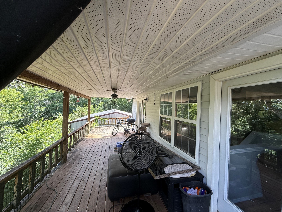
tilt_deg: +0.5
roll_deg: -1.8
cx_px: 141
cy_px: 106
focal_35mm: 14
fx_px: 114
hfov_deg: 102.1
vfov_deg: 85.7
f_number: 2.2
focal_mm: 2.22
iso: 64
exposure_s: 1/228
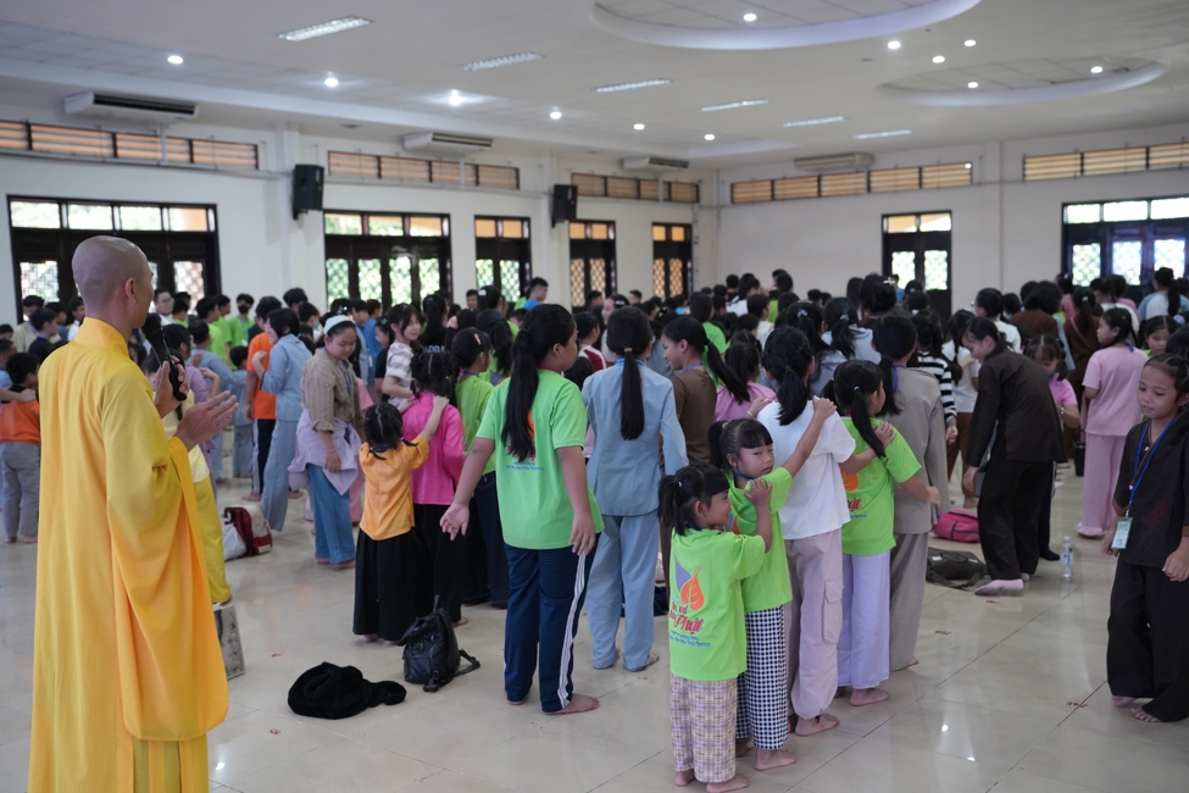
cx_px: 594
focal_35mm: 36
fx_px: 1189
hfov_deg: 53.1
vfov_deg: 36.9
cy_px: 396
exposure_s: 1/250
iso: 3200
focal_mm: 36
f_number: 2.8
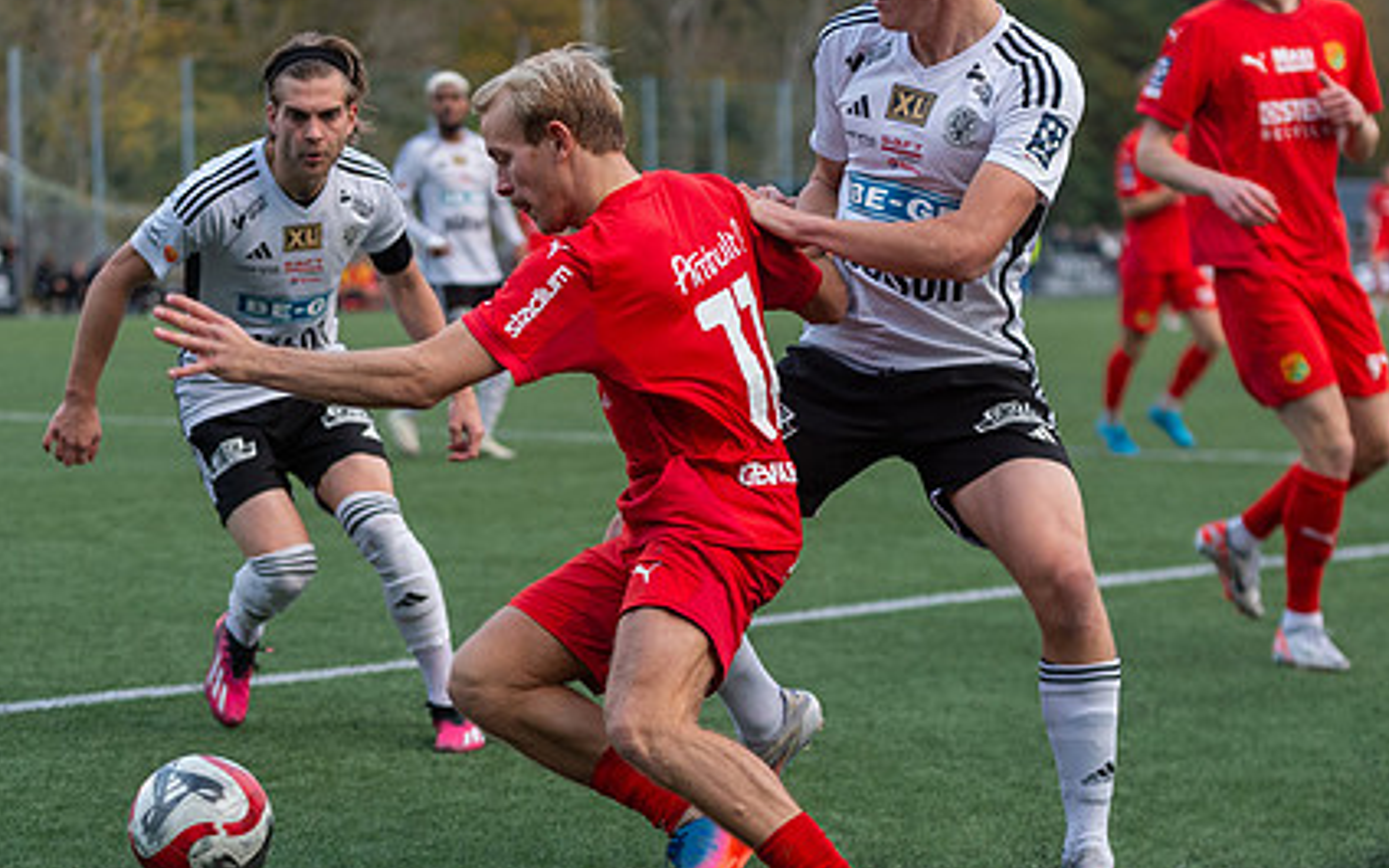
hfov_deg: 16.6
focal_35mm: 126
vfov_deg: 10.4
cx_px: 642
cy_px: 619
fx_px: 4770
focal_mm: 82
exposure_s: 1/1250
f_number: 3.2
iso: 2500
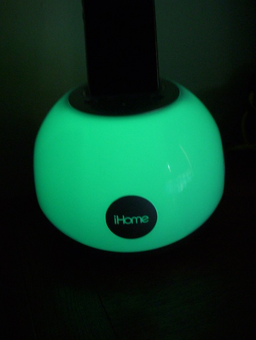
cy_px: 133
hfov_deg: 29.7
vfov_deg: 38.7
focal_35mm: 49
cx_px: 141
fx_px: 482
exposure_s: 1/8
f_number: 3.3
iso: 320
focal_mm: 6.3
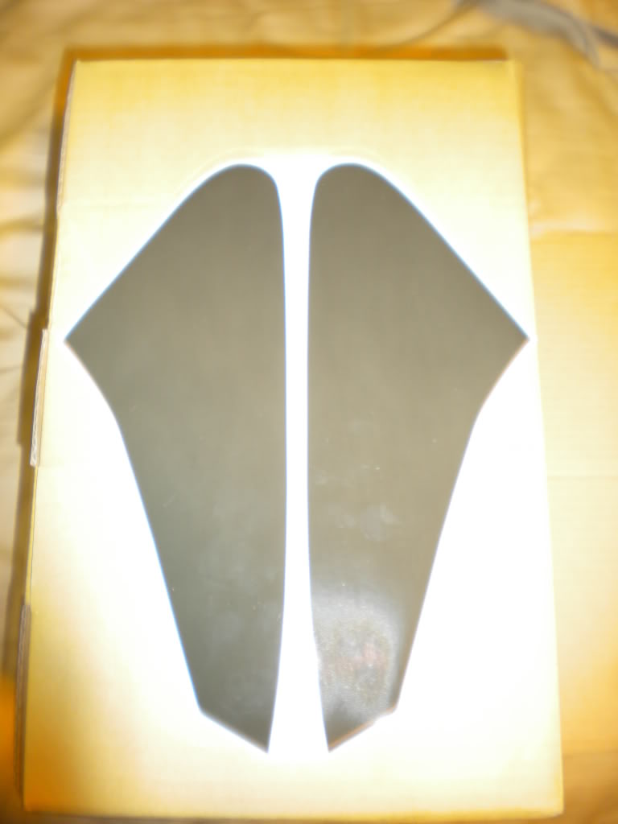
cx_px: 309
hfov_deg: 40.7
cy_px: 412
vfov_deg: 52.6
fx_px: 833
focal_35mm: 35
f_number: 3.1
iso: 80
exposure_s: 1/2
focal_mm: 6.3
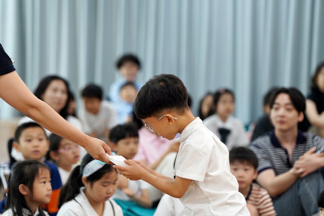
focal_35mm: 153
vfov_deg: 9.0
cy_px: 108
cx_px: 162
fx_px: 1377
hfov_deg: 13.4
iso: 1000
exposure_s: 1/160
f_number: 3.5
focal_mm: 153
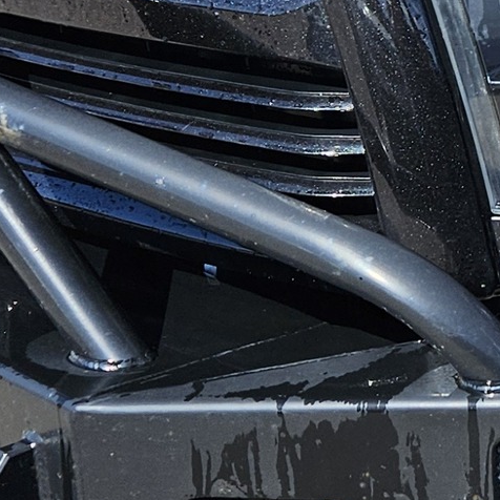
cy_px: 183
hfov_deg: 13.0
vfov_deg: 14.2
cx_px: 873
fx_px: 2010
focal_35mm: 123
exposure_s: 1/1650
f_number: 1.8
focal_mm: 5.4
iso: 32
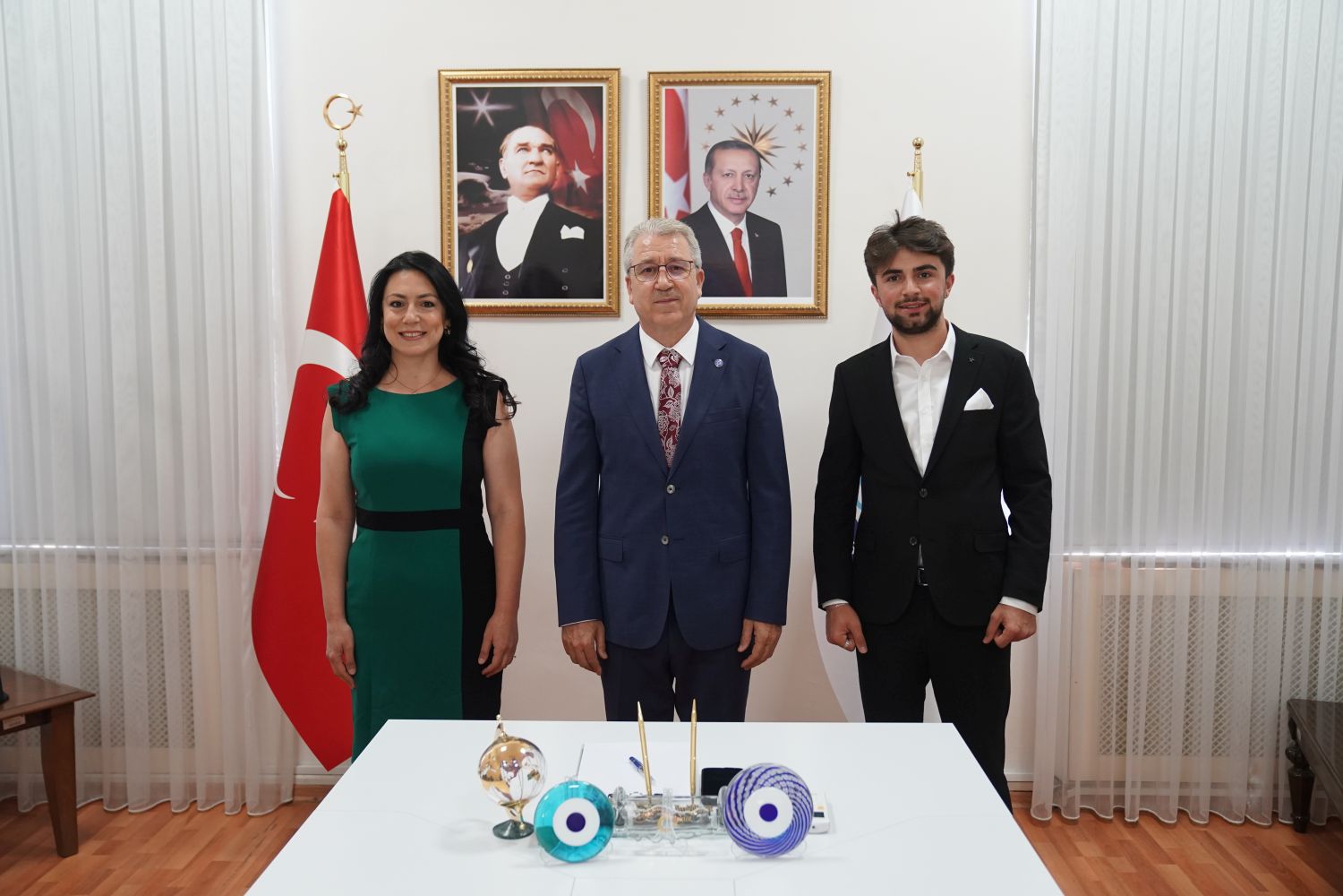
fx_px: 1194
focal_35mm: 32
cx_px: 672
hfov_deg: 58.7
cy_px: 448
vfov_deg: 41.1
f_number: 3.5
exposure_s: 1/125
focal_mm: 32
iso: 2000
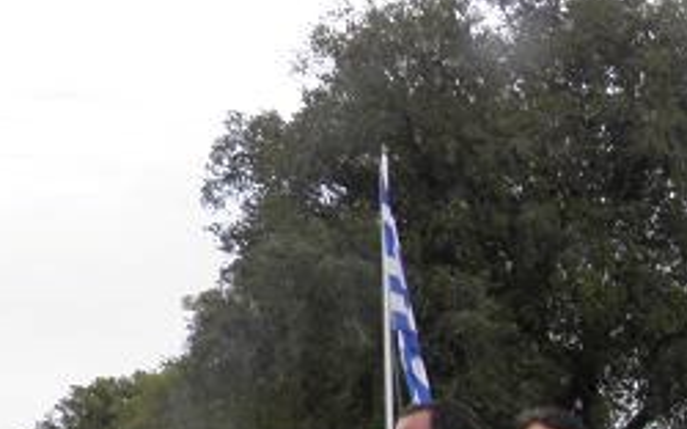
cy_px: 688
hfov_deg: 18.5
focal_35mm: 102
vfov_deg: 12.1
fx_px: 1909
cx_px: 970
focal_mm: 4.9
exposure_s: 1/160
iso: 50
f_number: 5.7
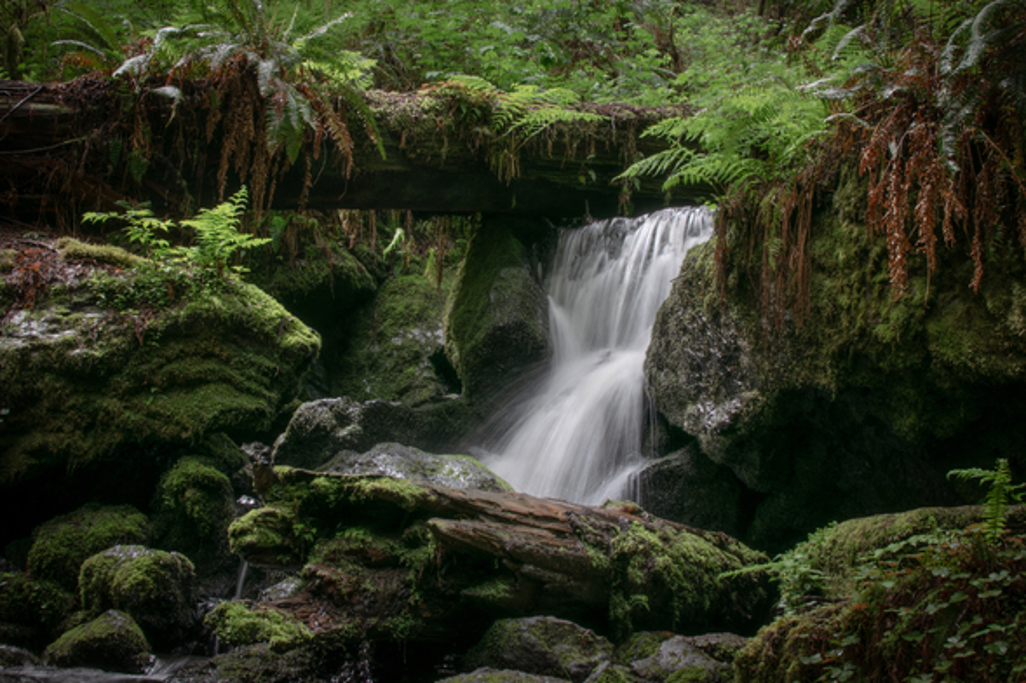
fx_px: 1524
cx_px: 519
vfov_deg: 25.3
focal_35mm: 54
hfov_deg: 37.2
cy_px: 338
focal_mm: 35
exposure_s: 1/5
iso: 125
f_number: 16
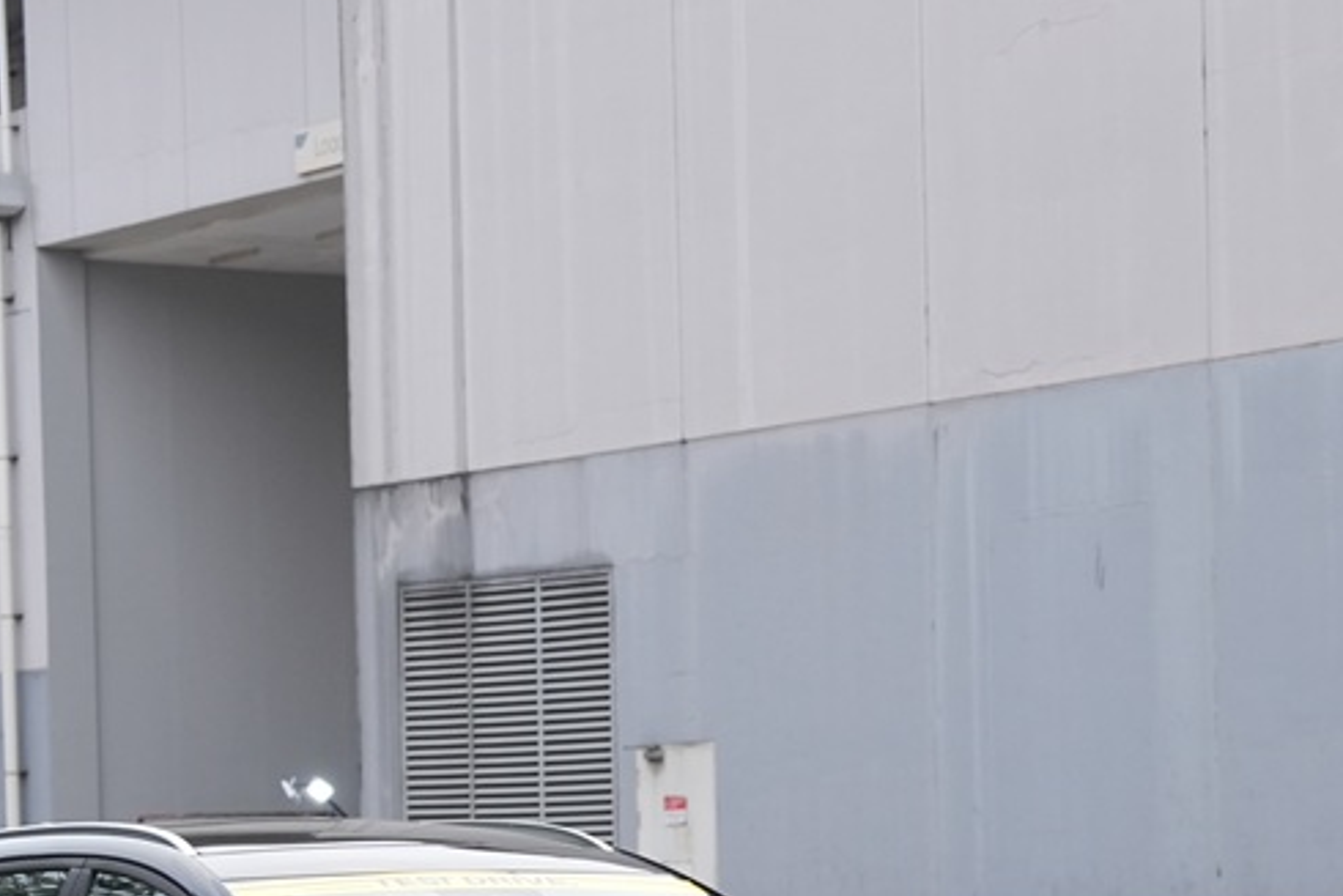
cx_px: 1105
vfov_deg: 9.3
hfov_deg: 13.9
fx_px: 5485
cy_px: 965
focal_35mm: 147
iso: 1250
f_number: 5.6
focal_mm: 60
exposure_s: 1/1600
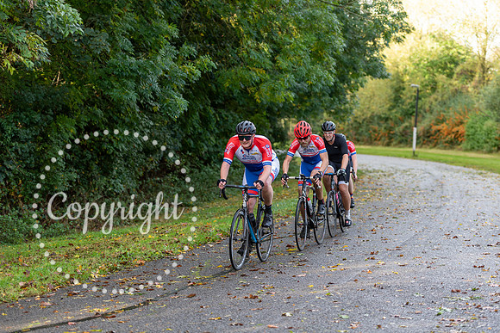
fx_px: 1250
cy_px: 166
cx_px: 250
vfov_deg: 15.2
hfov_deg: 22.6
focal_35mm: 90
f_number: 2.8
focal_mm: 90
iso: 200
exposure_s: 1/400
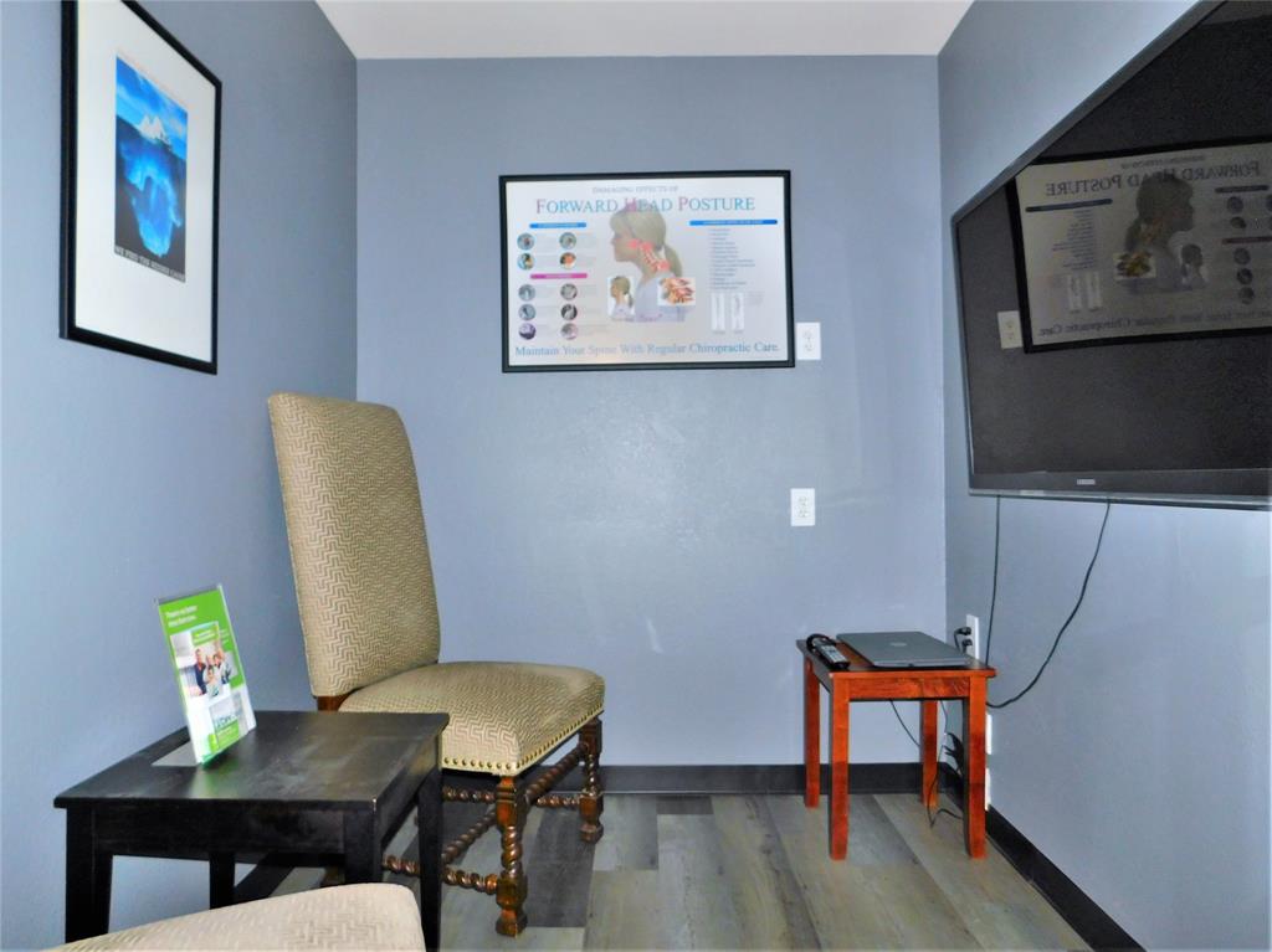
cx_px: 636
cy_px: 476
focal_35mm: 23
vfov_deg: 58.8
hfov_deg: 74.0
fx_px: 845
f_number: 3
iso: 200
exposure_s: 1/30
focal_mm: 4
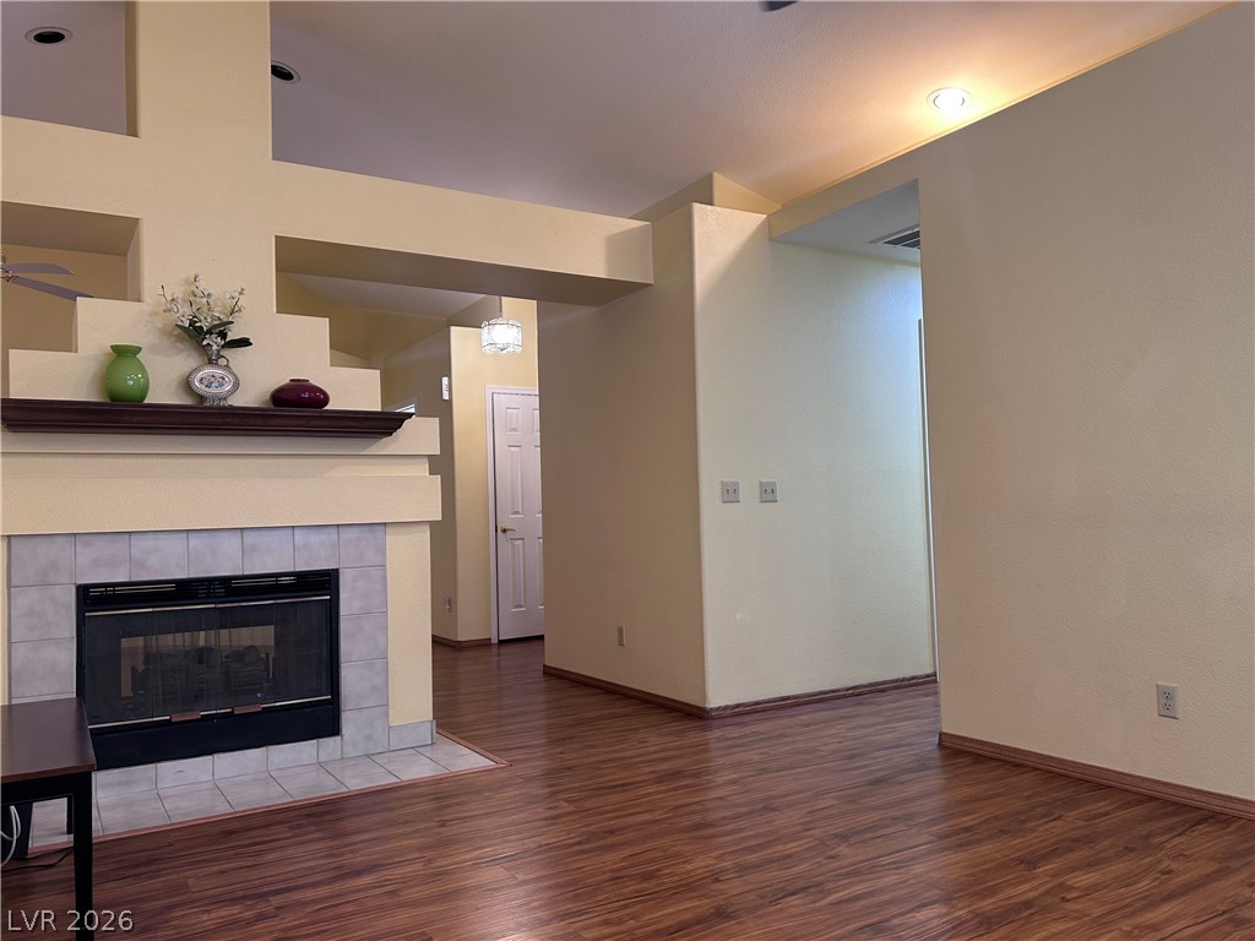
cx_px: 628
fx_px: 943
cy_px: 470
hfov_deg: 67.3
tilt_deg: +2.9
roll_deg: +2.6
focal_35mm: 26
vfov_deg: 53.1
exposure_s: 1/60
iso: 100
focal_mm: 5.7
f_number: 1.5
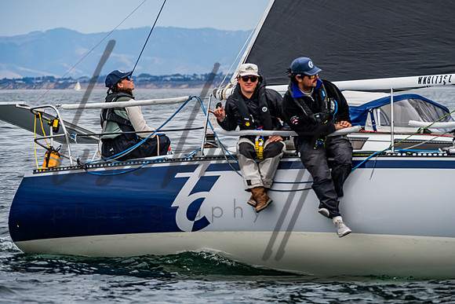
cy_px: 139
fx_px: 3565
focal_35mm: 282
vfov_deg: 4.9
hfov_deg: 7.3
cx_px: 244
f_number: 8
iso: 640
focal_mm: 230
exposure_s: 1/3200
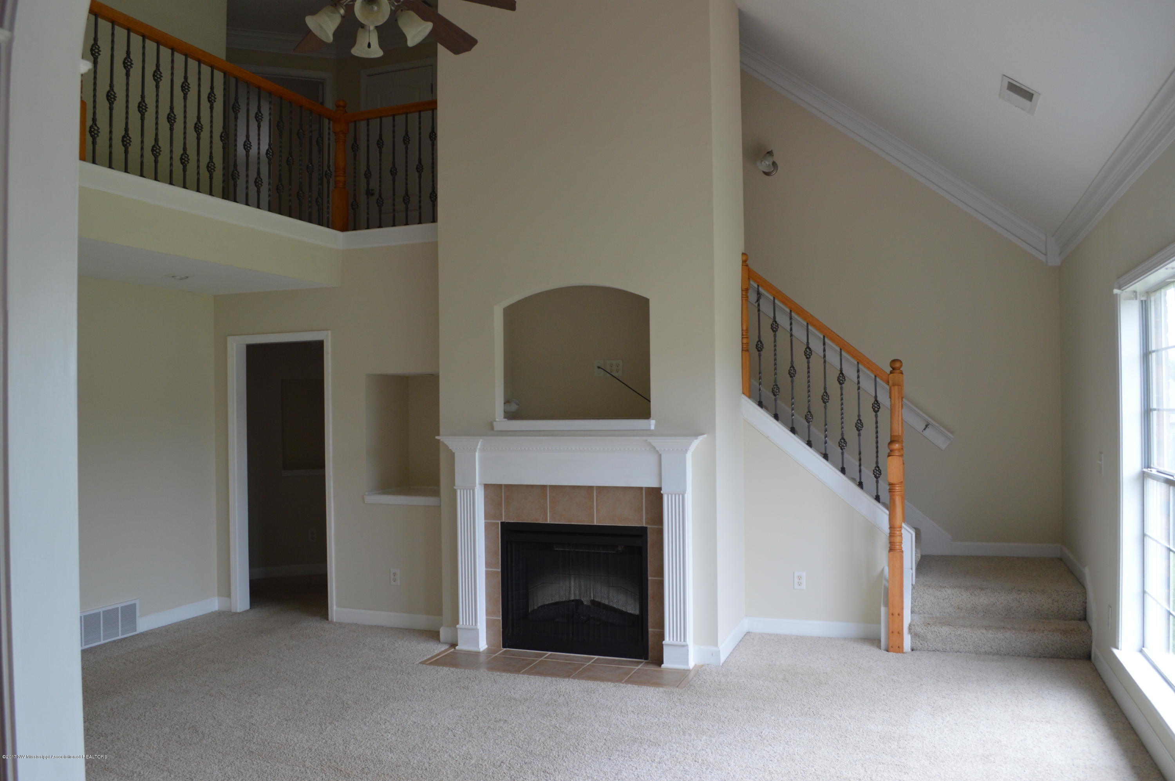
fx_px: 880
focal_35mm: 27
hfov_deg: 67.4
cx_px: 588
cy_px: 390
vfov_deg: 47.8
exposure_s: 1/125
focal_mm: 18
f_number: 5.6
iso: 400
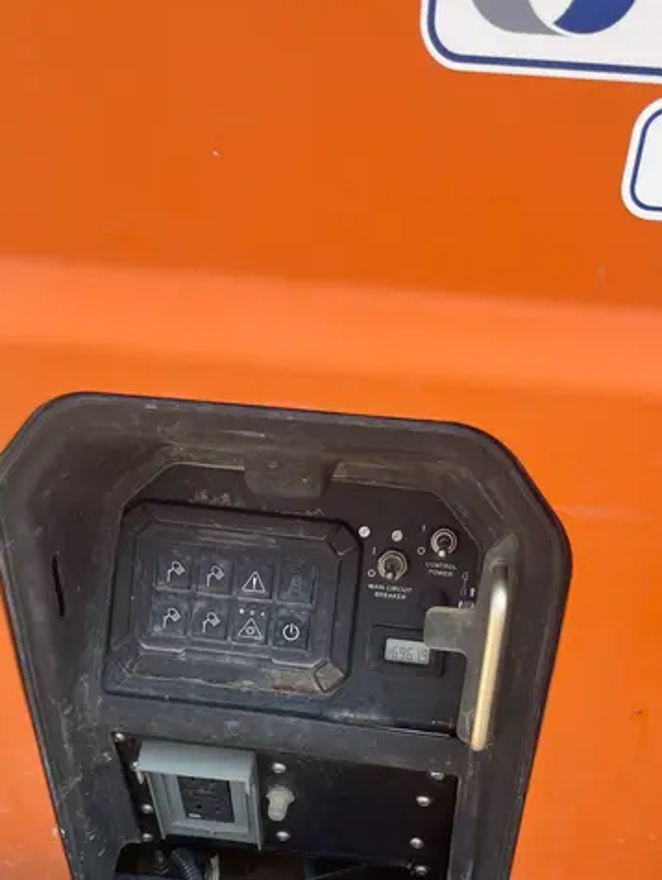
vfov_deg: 45.6
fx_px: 1018
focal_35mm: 40
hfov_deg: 36.0
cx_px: 348
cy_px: 626
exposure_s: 1/625
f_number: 1.6
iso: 50
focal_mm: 5.1
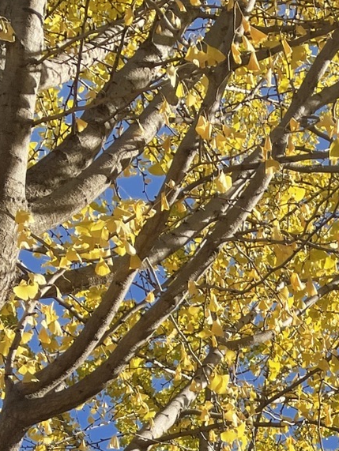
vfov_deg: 18.5
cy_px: 716
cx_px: 489
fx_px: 1187
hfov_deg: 15.2
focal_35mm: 91
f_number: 1.6
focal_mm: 5.1
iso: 32
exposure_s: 1/2488
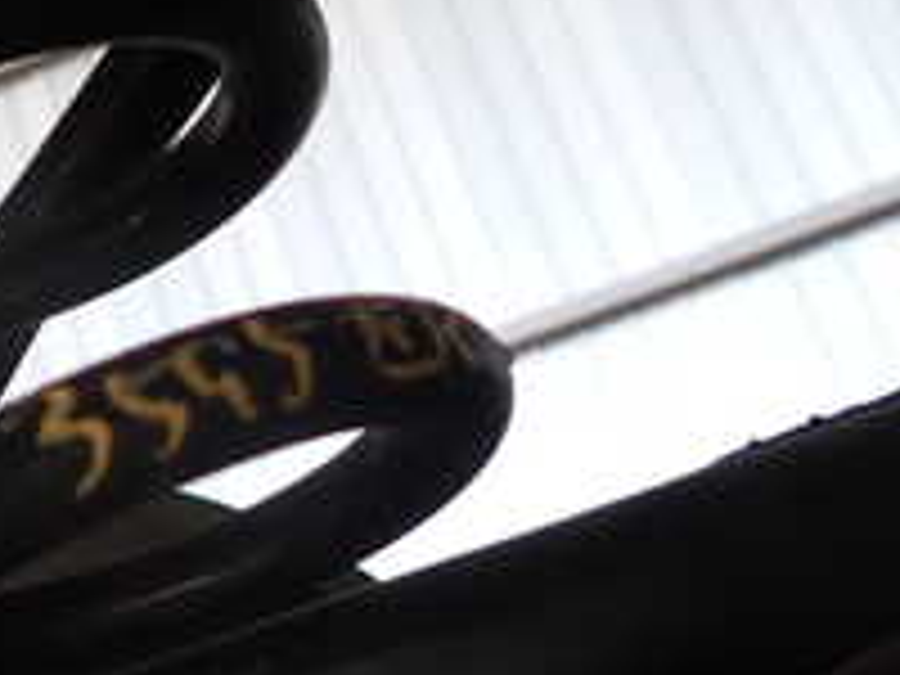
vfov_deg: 19.6
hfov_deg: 24.5
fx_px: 1950
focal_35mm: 75
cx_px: -50
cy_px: 328
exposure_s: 1/125
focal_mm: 4.5
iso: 160
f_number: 2
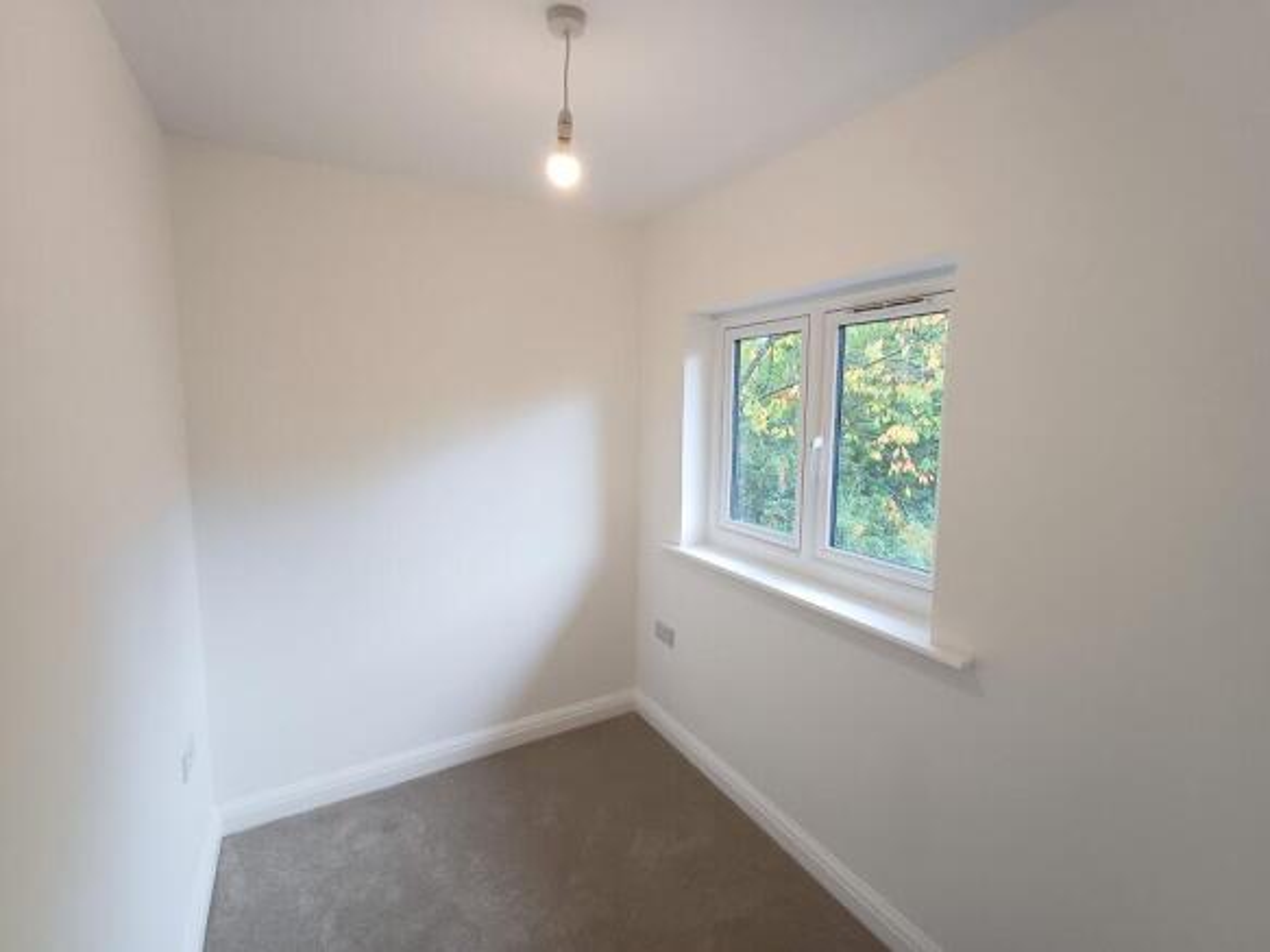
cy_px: 476
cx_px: 635
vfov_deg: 78.1
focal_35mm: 16
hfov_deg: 94.5
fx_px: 587
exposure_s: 1/50
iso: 50
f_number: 2.2
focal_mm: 1.64
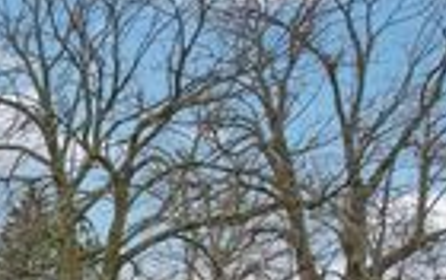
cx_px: -319
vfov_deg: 14.7
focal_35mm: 80
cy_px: 472
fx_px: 974
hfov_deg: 20.0
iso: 100
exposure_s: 1/800
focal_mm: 8.4
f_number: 2.8
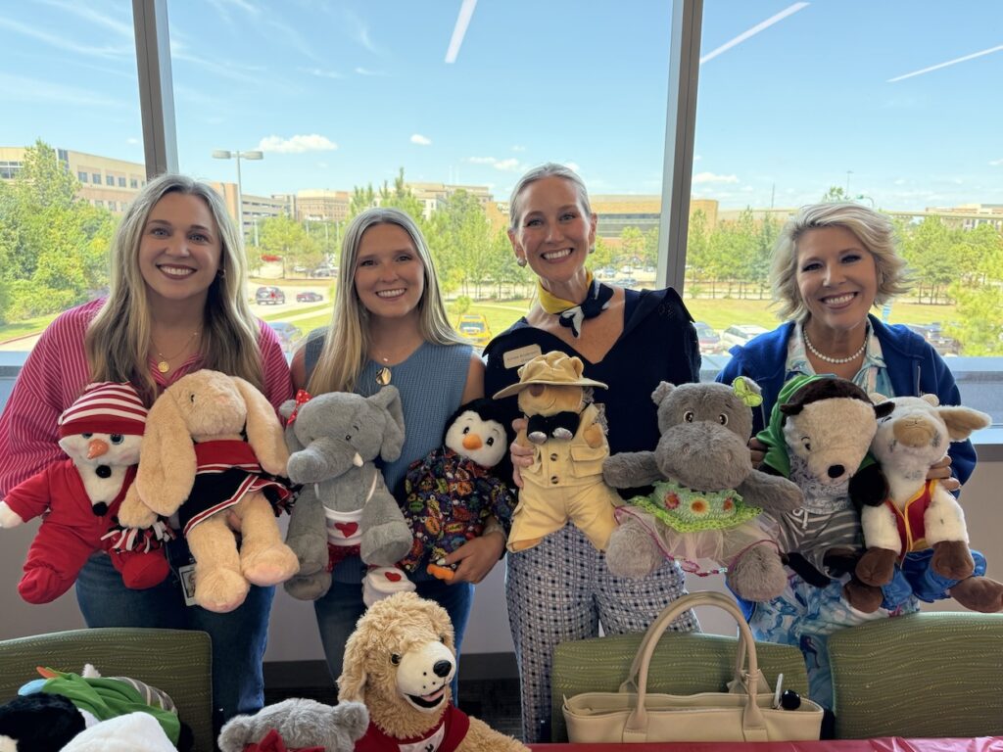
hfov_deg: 71.6
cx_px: 502
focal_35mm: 24
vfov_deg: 56.8
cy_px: 376
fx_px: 695
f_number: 1.78
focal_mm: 6.76
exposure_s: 1/256
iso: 100
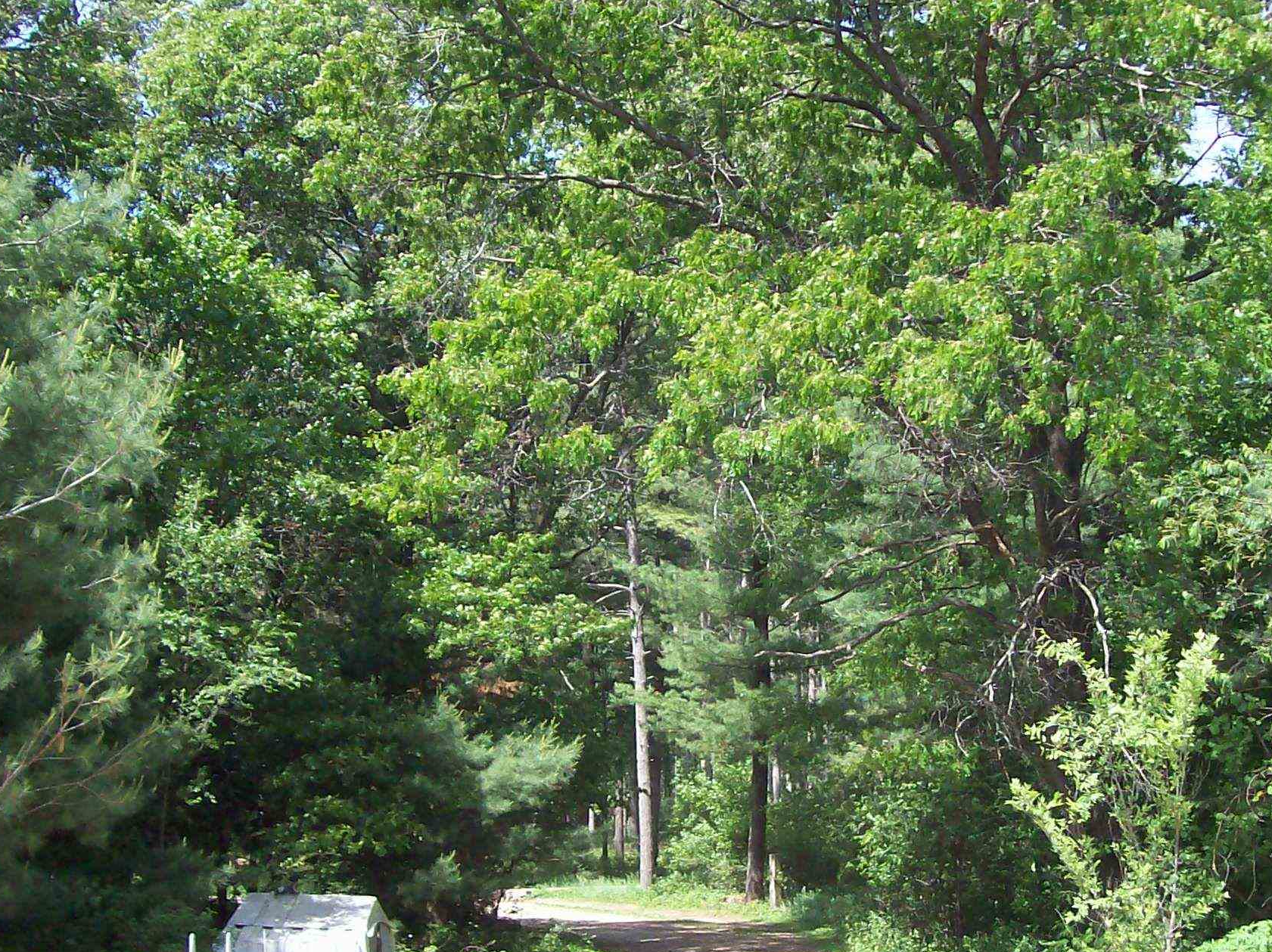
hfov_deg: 31.6
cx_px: 779
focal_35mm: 61
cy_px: 528
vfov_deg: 24.0
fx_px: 2240
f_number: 2.7
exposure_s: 1/545
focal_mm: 6
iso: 80
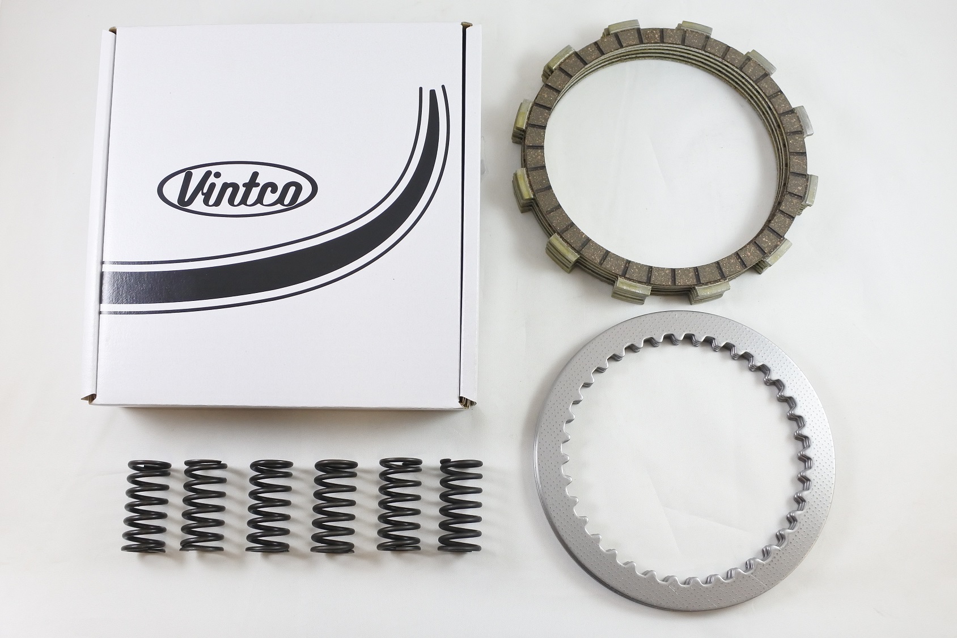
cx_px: 478
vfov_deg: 47.9
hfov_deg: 67.4
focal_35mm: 27
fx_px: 718
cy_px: 319
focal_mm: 10
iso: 400
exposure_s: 1/125
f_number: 3.5
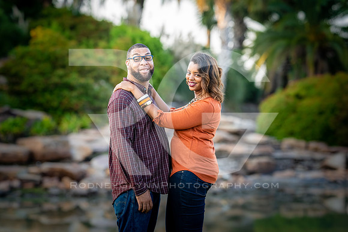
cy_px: 117
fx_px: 1473
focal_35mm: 152
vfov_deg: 9.0
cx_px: 161
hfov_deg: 13.5
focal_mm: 135
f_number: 2.8
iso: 400
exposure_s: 1/250
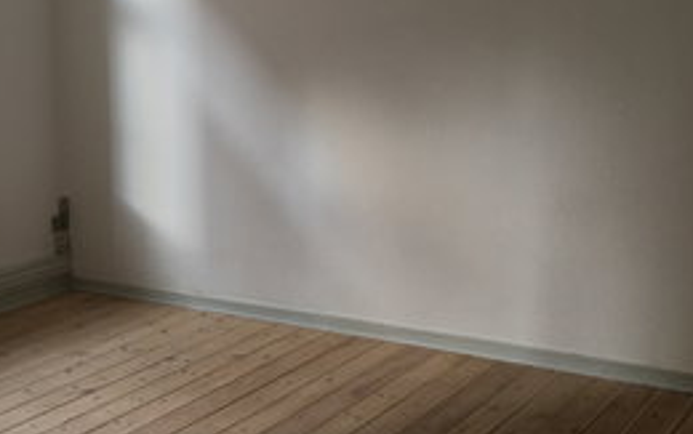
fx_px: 1191
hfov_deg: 32.2
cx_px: 235
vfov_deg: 20.6
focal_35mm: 63
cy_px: 169
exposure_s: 1/50
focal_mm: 4.15
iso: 32
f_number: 2.2
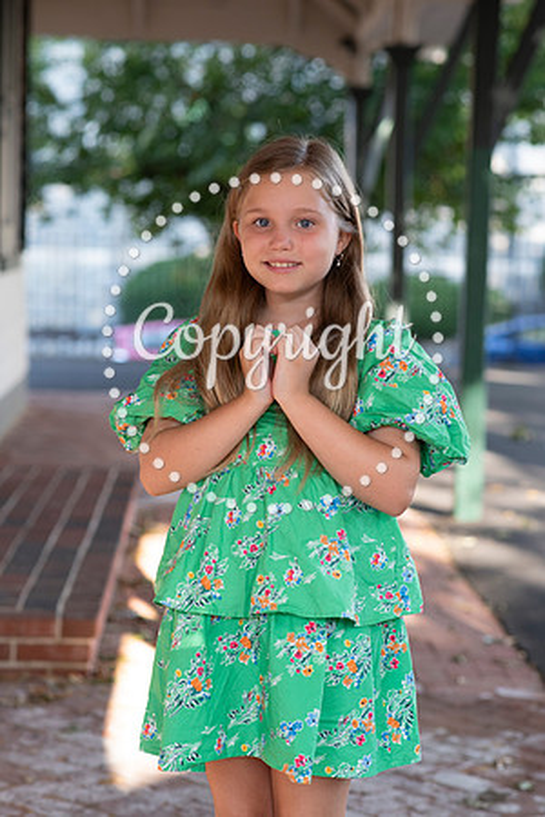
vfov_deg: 23.9
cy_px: 408
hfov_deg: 16.1
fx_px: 1930
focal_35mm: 85
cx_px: 272
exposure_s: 1/320
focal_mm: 85
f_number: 4
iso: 640
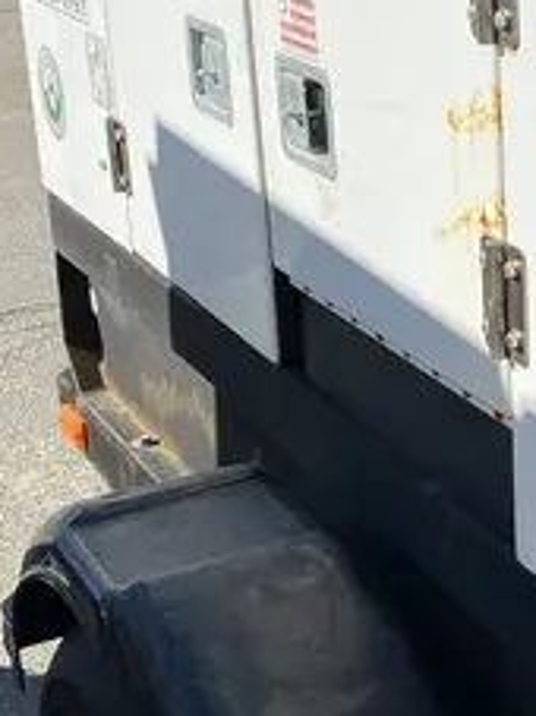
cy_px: 367
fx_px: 1736
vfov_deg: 23.3
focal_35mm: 84
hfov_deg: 16.8
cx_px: 653
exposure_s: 1/4115
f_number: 1.8
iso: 32
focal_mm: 4.25
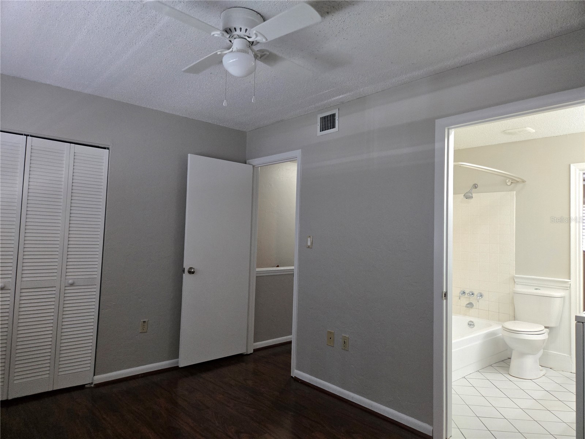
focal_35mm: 23
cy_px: 220
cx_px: 292
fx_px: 389
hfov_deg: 73.9
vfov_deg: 58.9
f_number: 1.8
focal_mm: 5.4
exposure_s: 1/120
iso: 500
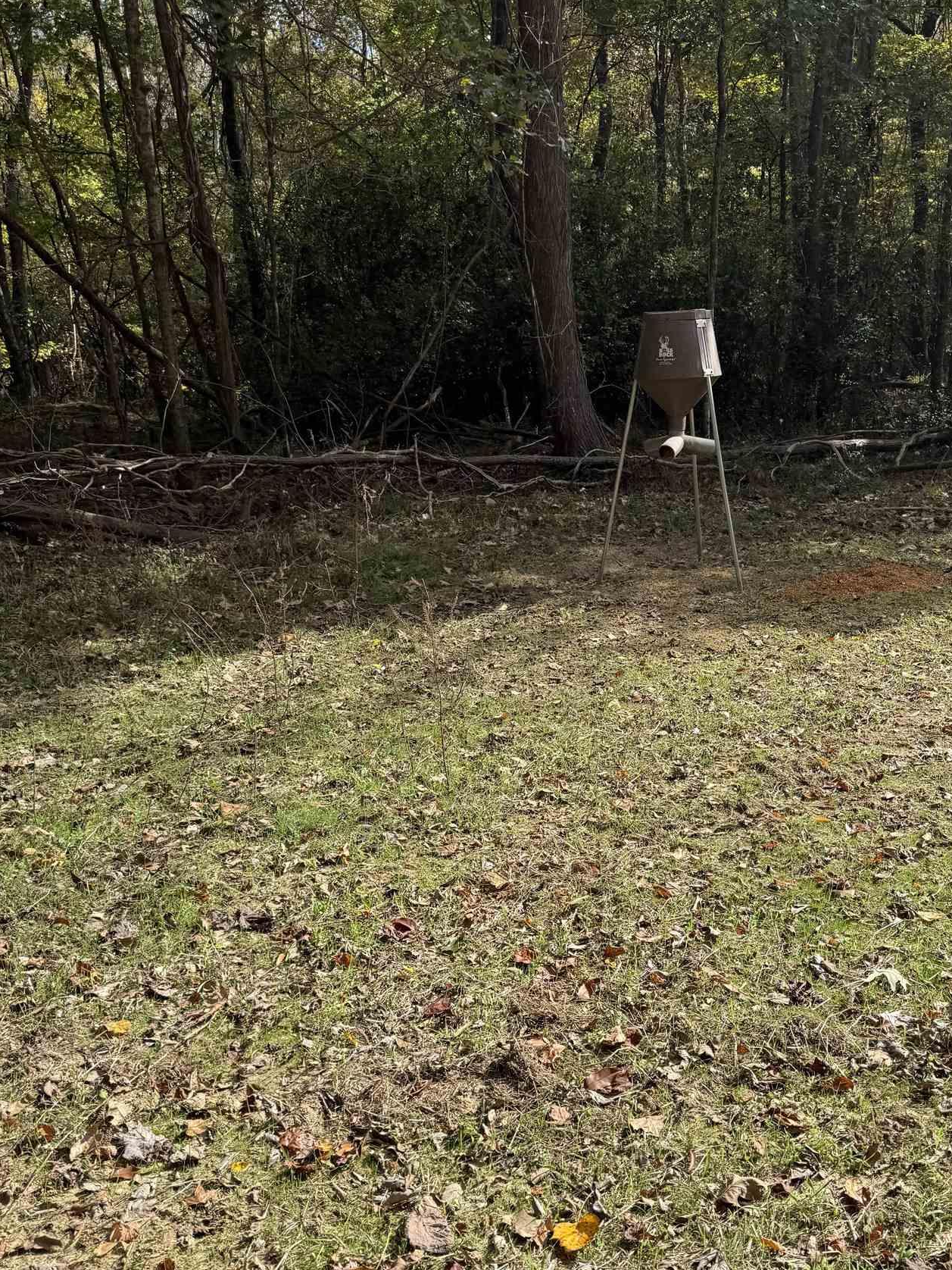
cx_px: 591
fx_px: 1210
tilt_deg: -19.6
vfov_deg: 55.1
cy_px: 737
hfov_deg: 42.6
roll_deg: +4.8
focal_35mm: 33
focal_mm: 6.76
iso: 80
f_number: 1.78
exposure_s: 1/1949
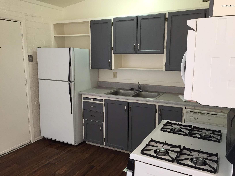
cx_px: 118
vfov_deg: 48.2
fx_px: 197
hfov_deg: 61.7
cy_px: 88
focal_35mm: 29
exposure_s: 1/30
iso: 80
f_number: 2.2
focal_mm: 4.15
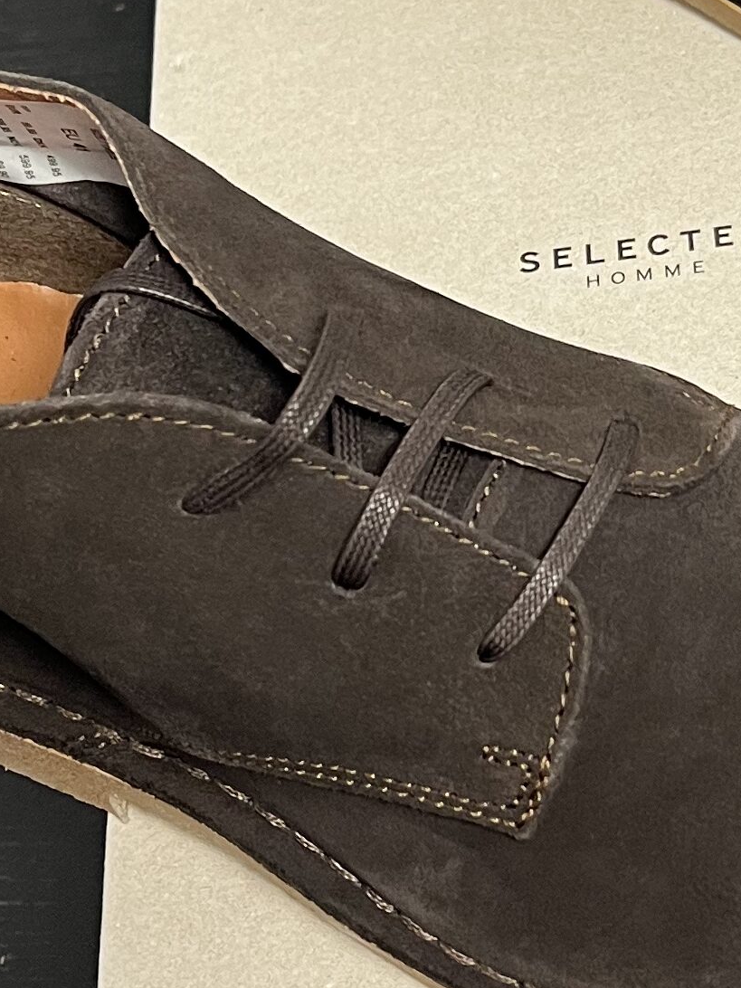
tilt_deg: -53.5
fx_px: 2740
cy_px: 223
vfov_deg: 20.3
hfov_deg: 15.2
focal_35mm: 96
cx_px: 726
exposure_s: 1/50
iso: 80
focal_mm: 5.7
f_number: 1.5
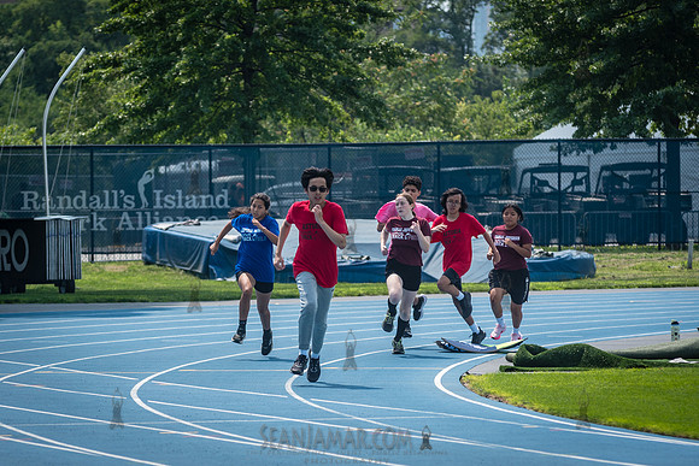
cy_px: 270
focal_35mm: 241
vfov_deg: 5.7
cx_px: 294
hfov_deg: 8.5
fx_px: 4688
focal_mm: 170
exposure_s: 1/1250
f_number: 5
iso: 160
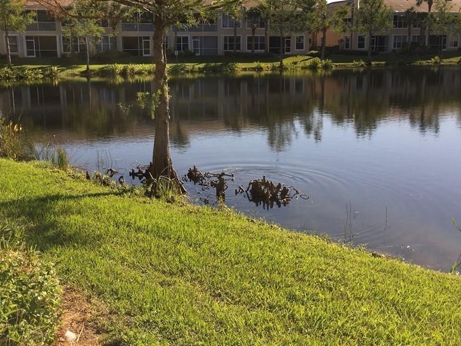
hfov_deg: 49.0
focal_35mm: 38
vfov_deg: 37.6
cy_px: 137
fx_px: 506
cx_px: 220
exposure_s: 1/1876
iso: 32
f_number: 2.2
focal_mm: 4.15
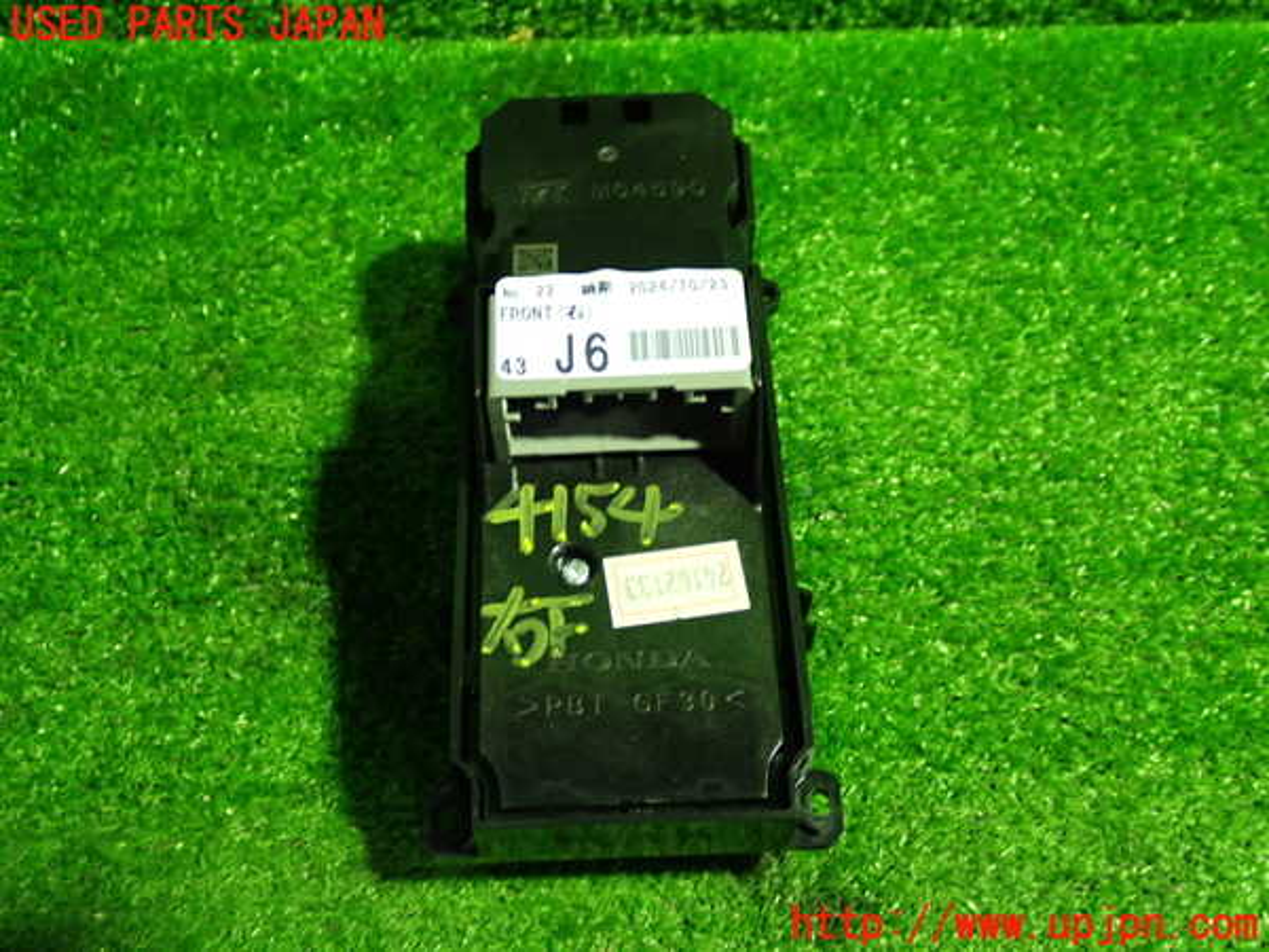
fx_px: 1393
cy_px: 476
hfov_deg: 49.0
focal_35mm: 38
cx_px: 634
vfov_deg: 37.7
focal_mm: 6.83
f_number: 2.7
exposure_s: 1/40
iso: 500
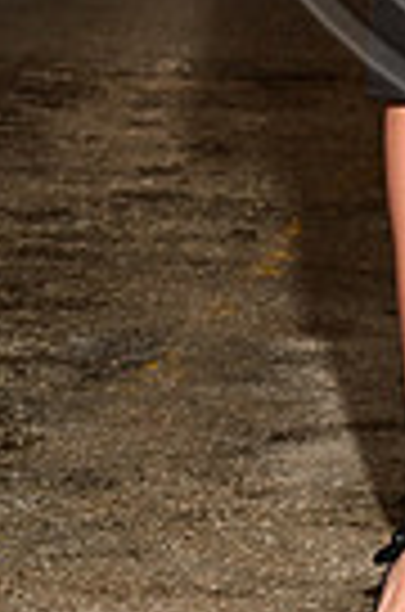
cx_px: 738
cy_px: -396
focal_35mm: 299
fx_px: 5071
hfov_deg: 4.5
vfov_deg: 6.8
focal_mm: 70
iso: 1000
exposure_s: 1/160
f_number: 6.3
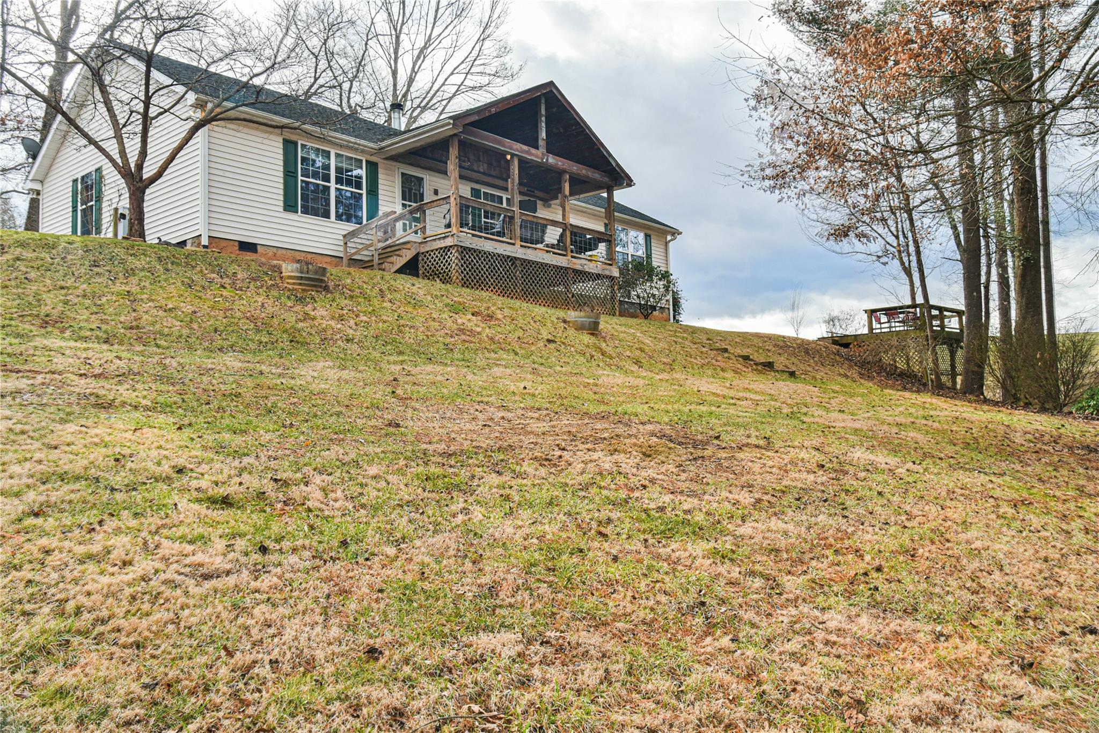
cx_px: 550
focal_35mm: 30
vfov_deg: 43.6
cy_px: 366
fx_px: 916
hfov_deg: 61.9
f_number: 7.1
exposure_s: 1/200
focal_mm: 30
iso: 800
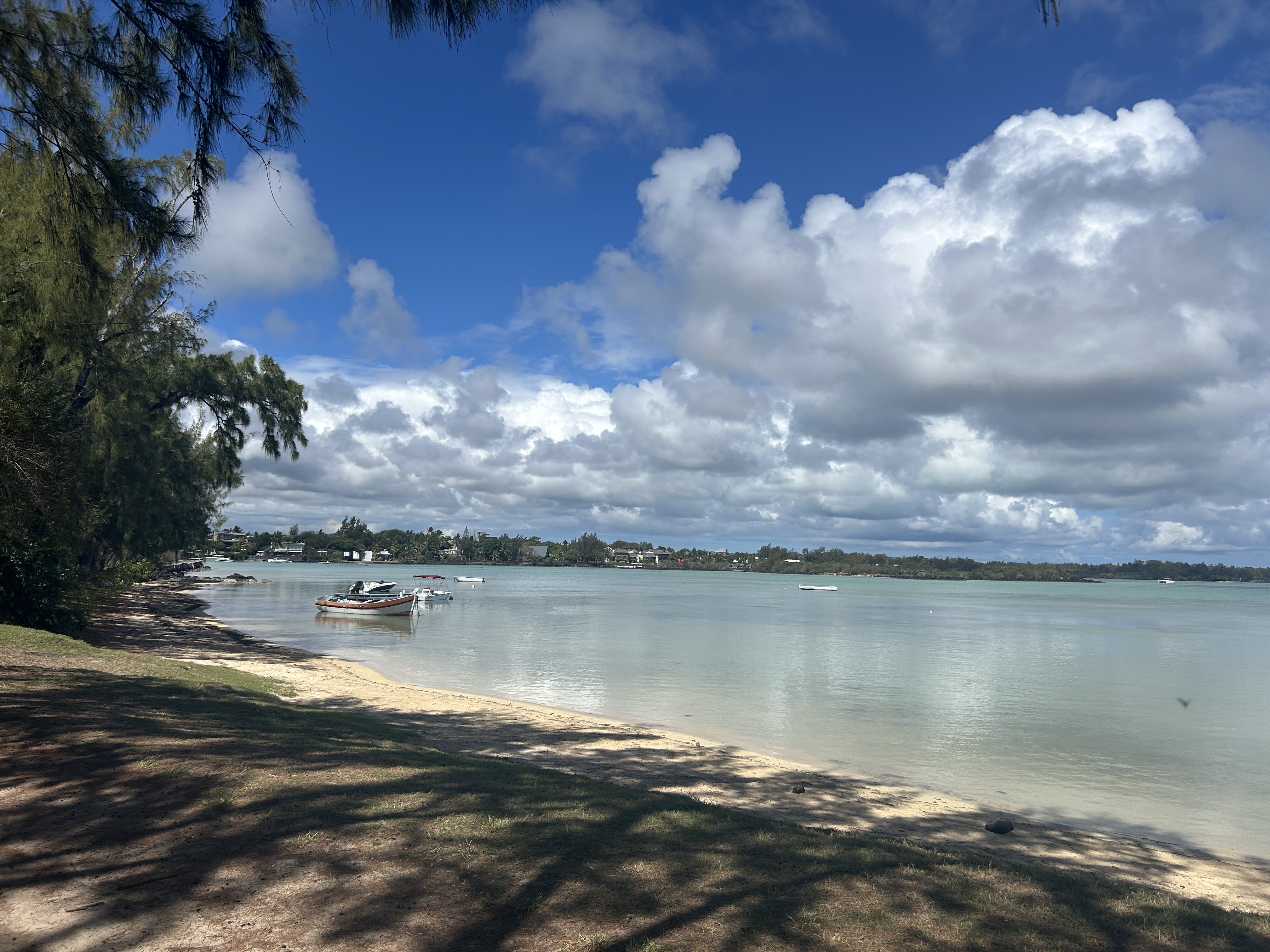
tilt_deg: +4.9
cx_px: 635
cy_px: 476
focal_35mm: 26
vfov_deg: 53.1
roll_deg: -0.6
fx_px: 954
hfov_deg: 67.3
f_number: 1.5
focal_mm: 5.7
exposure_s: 1/8696
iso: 50
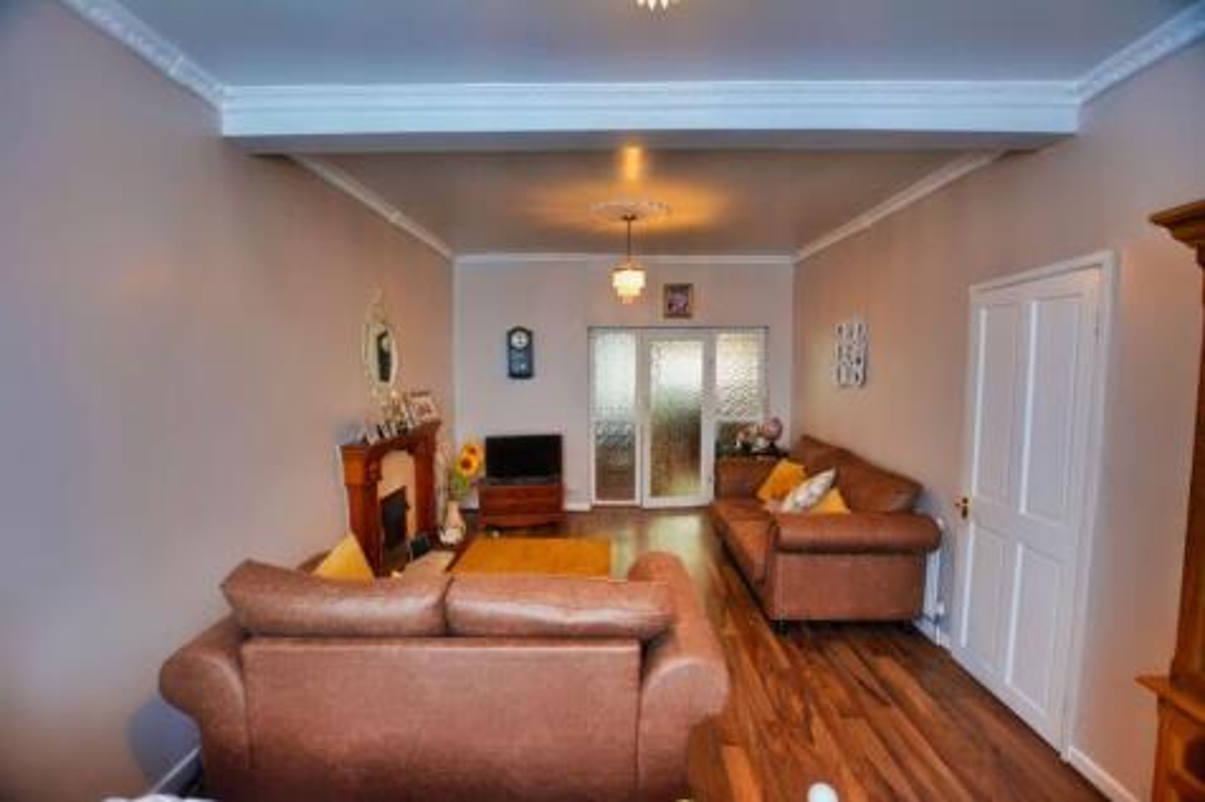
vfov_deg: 77.3
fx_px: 502
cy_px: 401
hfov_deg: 100.4
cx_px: 602
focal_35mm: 15
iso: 1250
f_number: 3.5
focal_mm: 10
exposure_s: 1/30
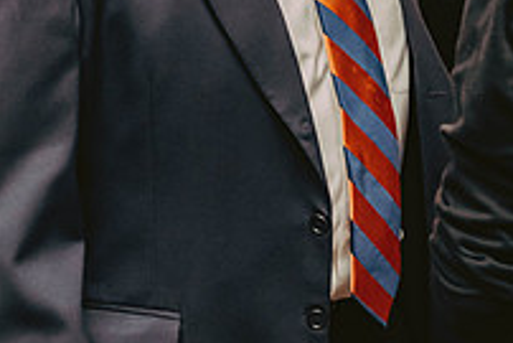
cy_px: 4
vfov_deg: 12.4
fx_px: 1554
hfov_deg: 18.7
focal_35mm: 109
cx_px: 328
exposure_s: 1/200
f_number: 3.2
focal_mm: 38
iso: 2000
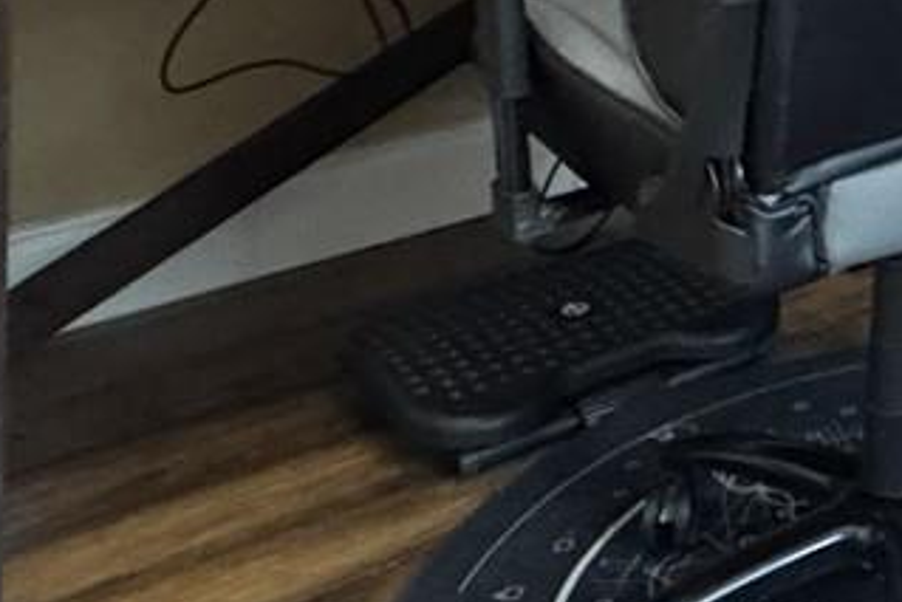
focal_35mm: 73
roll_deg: -0.4
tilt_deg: -0.3
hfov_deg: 22.6
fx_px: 1830
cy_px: -531
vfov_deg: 15.6
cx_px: 1360
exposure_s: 1/60
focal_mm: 2.22
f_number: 2.2
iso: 1000
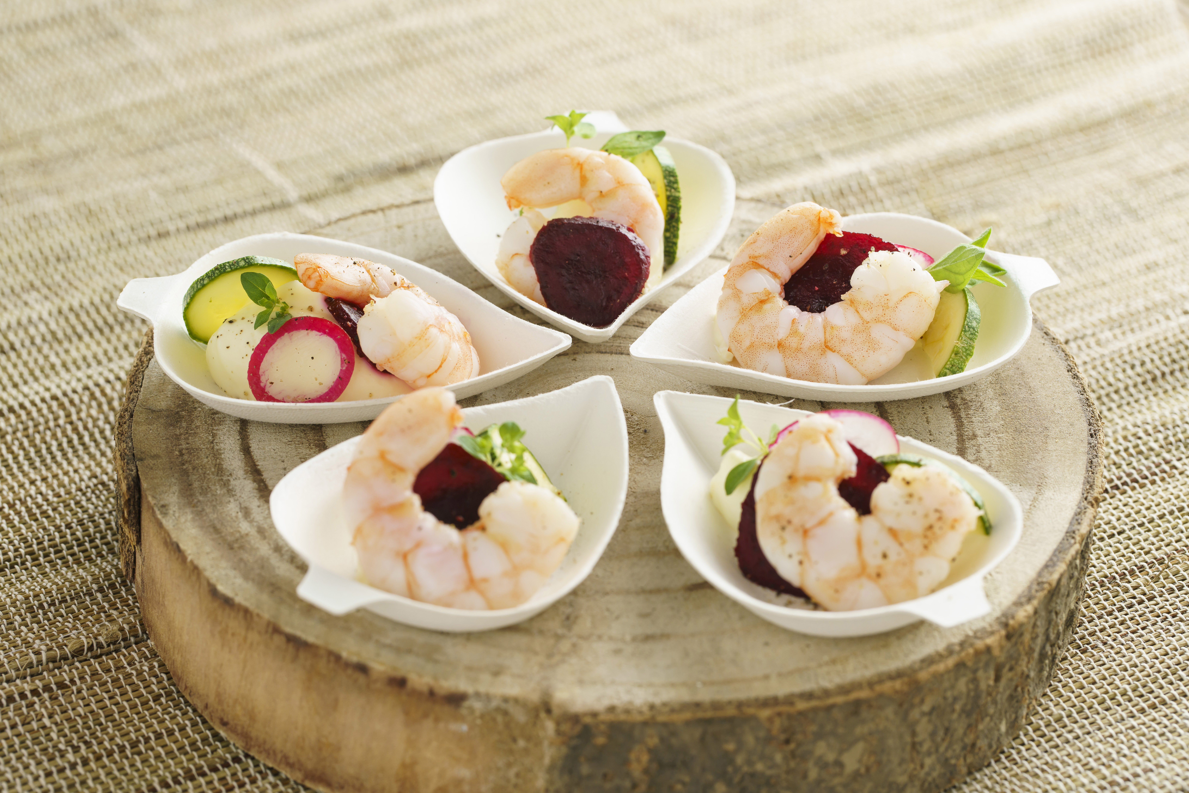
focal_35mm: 100
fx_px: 3303
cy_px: 396
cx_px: 594
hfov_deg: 20.4
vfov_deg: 13.7
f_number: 9
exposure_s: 1/160
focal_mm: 100
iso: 320
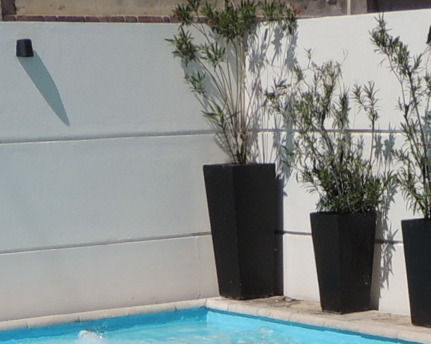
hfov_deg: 16.0
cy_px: 685
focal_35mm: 118
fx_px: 1505
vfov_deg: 11.7
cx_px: 408
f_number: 4.2
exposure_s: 1/1600
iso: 100
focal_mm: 4.3
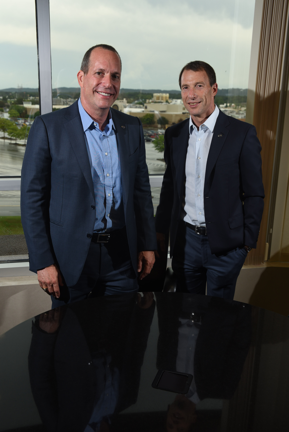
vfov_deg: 50.7
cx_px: 144
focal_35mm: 38
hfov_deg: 35.1
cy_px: 216
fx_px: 457
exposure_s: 1/80
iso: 400
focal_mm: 38
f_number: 8
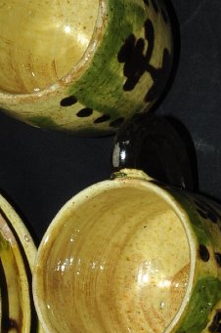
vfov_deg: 13.6
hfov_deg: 8.9
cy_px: 367
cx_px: 375
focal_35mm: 148
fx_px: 1368
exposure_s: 1/200
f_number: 20
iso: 200
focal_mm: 28
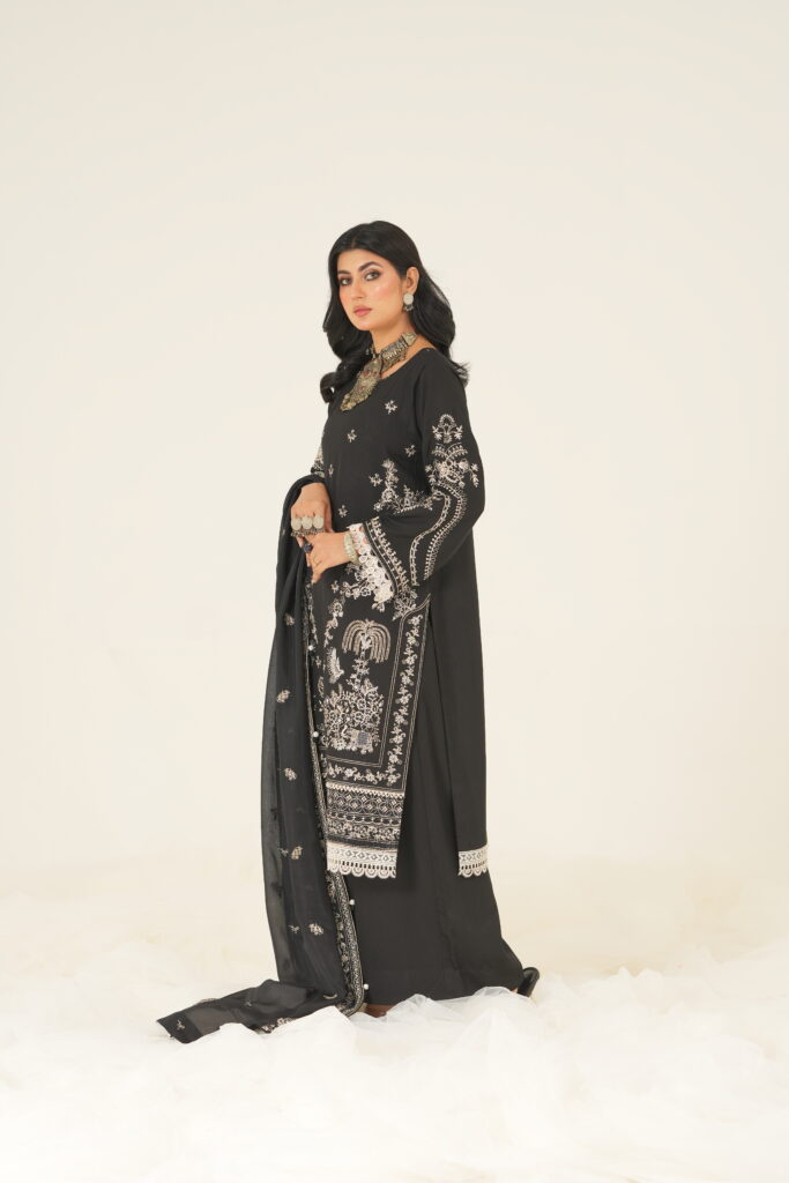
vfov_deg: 19.5
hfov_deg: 13.0
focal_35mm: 105
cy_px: 592
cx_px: 394
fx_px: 3450
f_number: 5
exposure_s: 1/250
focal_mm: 105
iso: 200
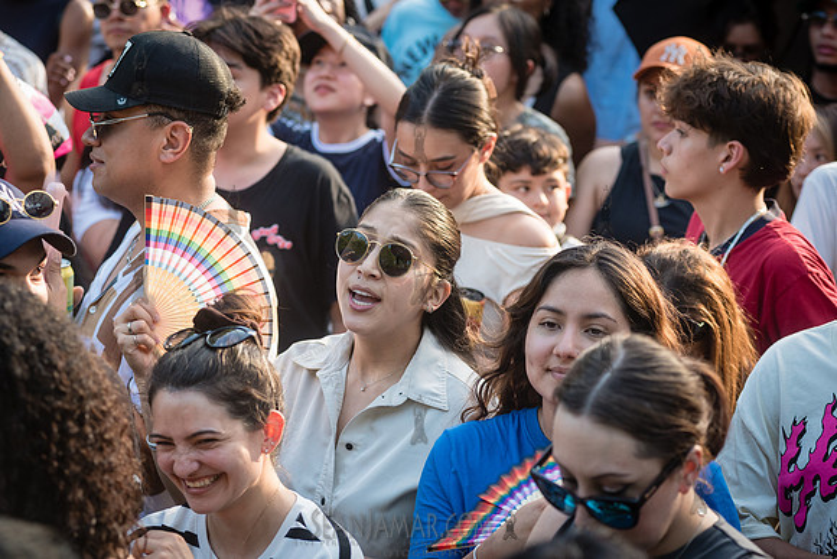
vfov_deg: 13.0
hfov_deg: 19.5
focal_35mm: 105
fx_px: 2442
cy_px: 280
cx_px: 418
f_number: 4.5
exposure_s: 1/400
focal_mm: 105
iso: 1000
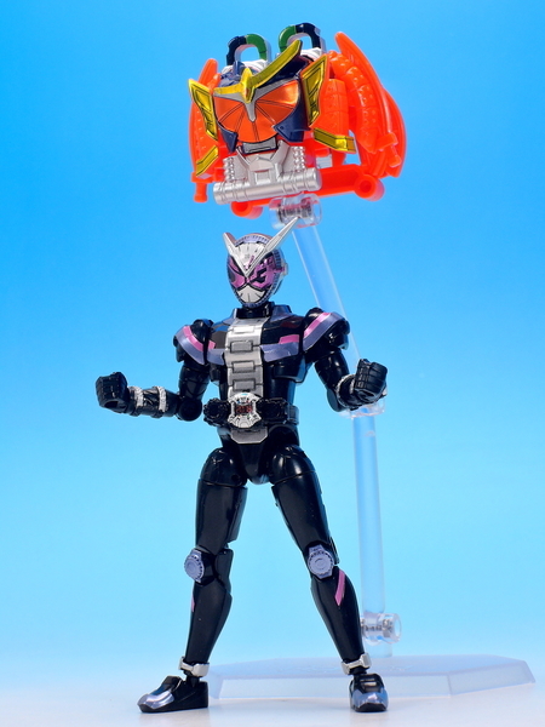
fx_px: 1784
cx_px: 272
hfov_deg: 17.4
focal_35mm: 85
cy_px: 364
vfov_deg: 23.0
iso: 80
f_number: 7.1
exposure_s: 1/1.3
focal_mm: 18.2
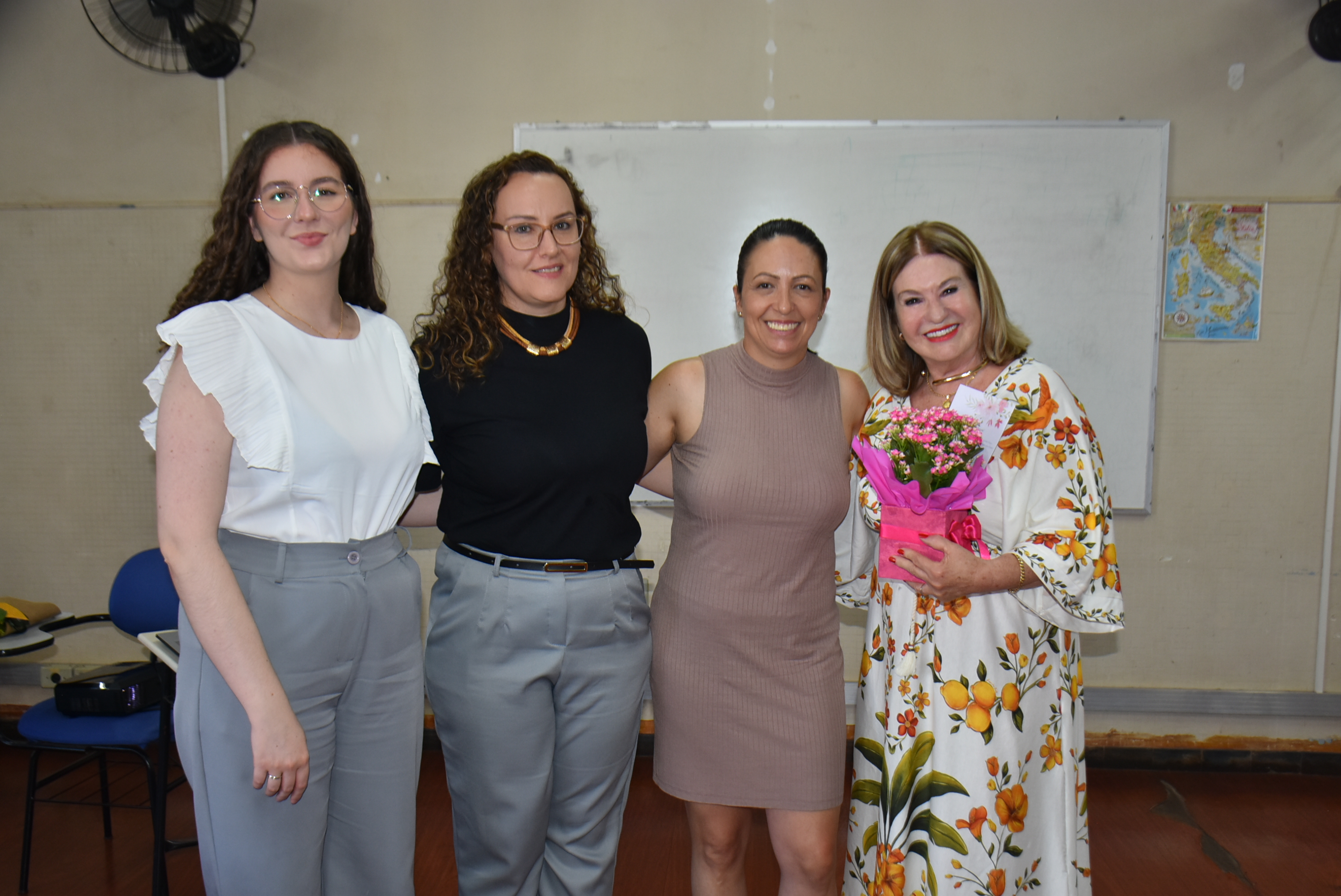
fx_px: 1342
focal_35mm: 36
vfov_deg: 36.9
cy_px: 448
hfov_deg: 53.1
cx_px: 670
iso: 400
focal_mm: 24
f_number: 3.8
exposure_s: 1/60
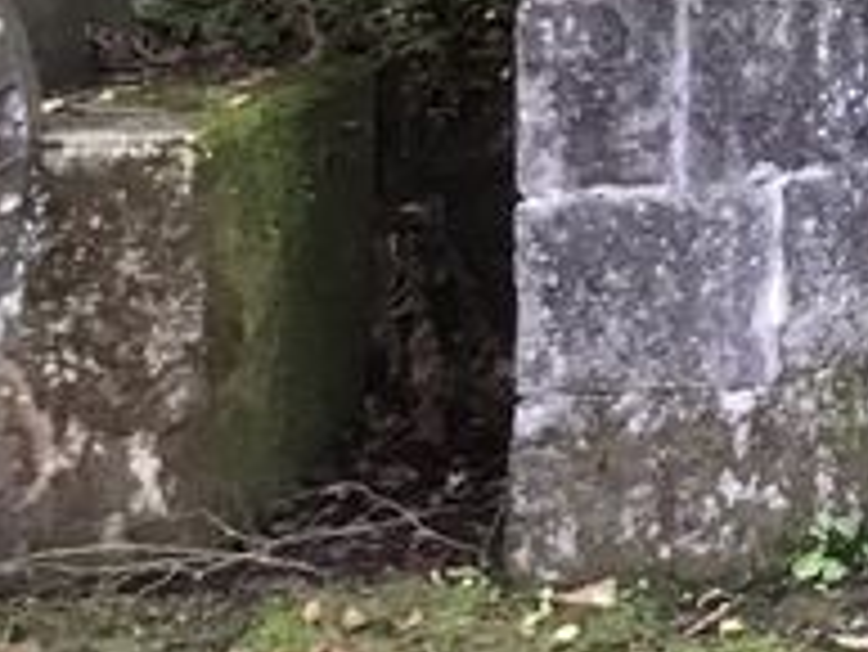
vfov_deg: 10.4
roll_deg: +0.6
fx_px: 3287
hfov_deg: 12.9
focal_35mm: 131
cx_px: 1788
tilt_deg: +3.9
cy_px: -663
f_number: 2.4
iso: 64
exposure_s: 1/30
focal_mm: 3.3
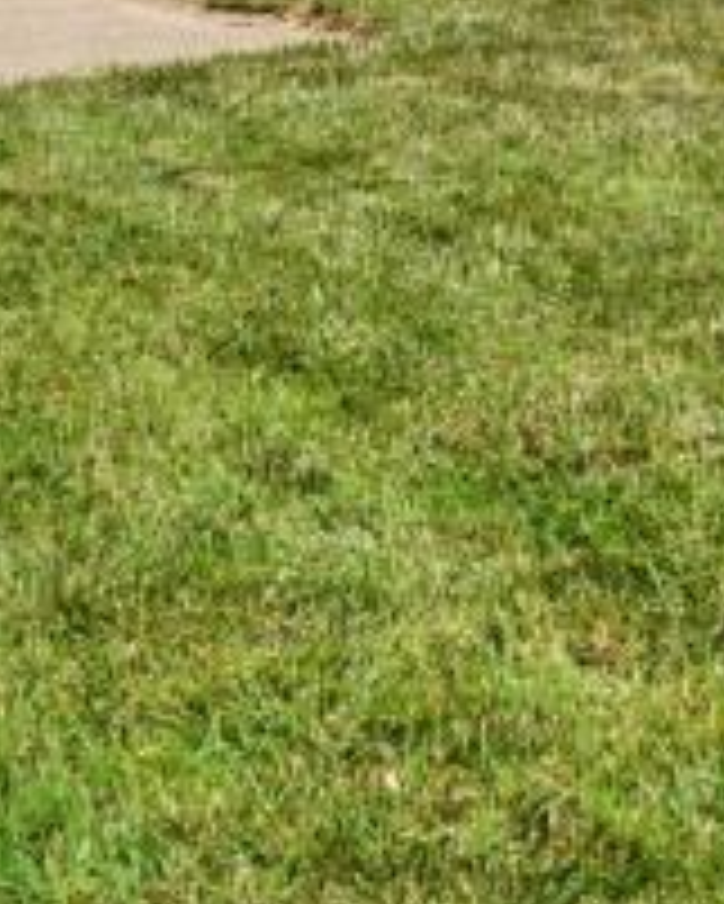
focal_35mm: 98
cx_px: 1569
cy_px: -418
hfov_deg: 13.0
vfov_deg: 17.7
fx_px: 2623
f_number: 7.1
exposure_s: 1/400
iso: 100
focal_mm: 14
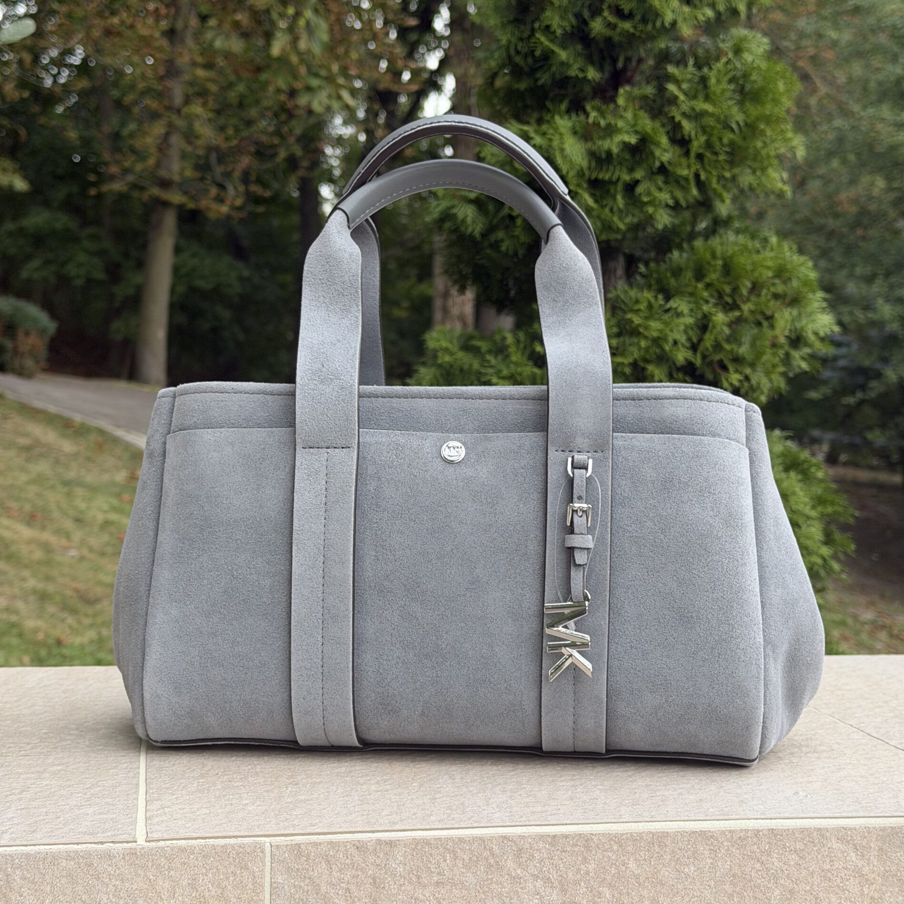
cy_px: 486
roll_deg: -1.7
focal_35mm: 57
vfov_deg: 30.0
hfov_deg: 30.0
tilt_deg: -4.5
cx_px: 453
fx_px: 1684
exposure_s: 1/541
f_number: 1.78
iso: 64
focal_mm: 6.76
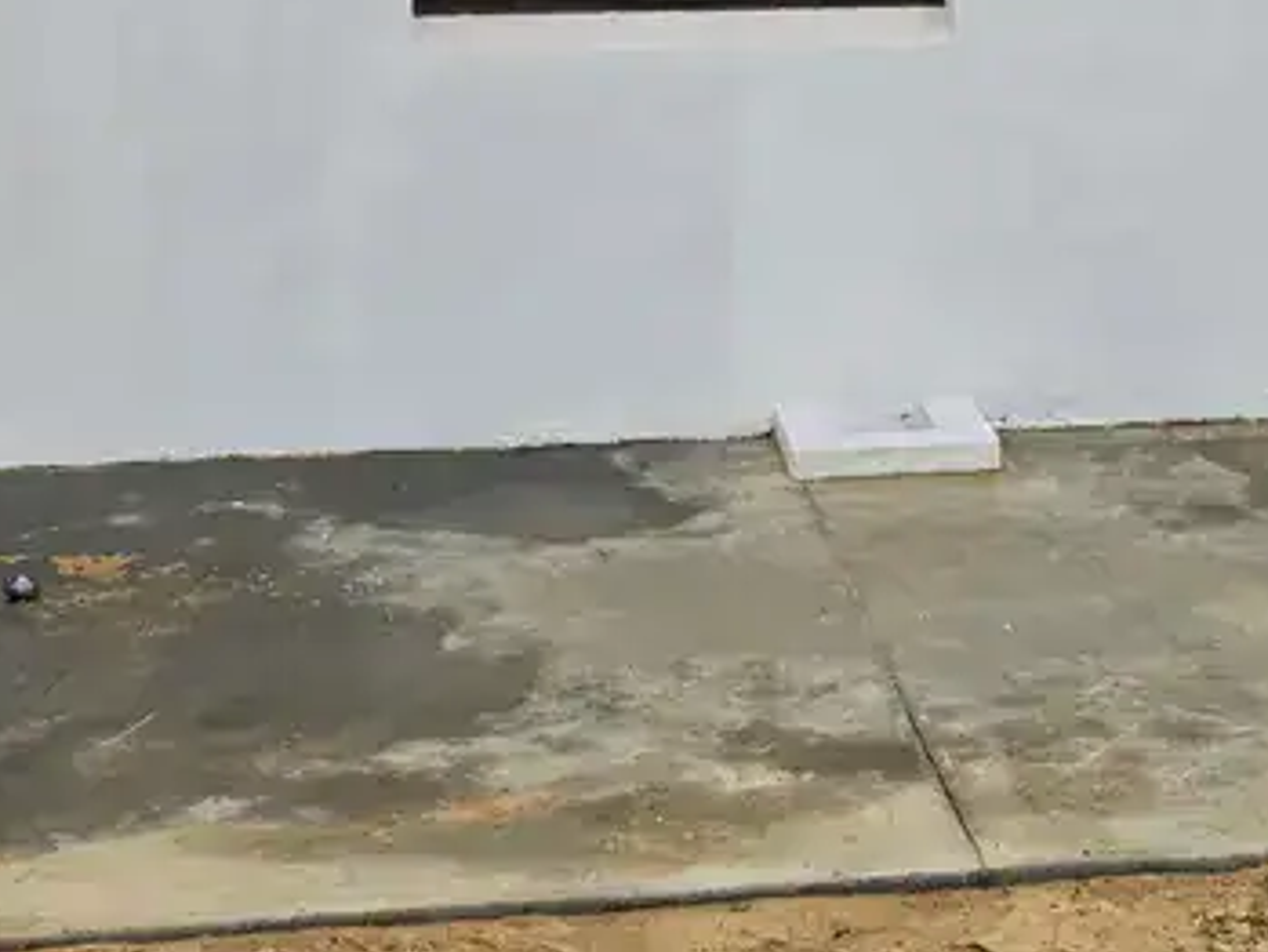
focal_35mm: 79
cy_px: -665
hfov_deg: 24.4
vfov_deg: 16.2
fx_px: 2895
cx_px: 974
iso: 64
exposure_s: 1/2745
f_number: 1.4
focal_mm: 6.5
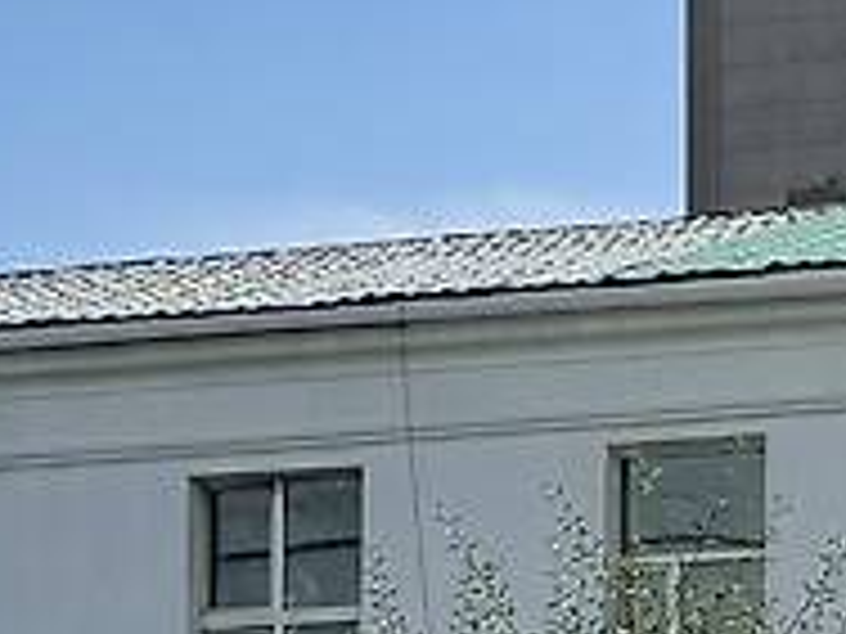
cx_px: 770
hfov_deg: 12.8
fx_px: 3739
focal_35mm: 153
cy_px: 252
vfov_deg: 9.7
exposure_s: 1/7937
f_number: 1.78
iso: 80
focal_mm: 6.76
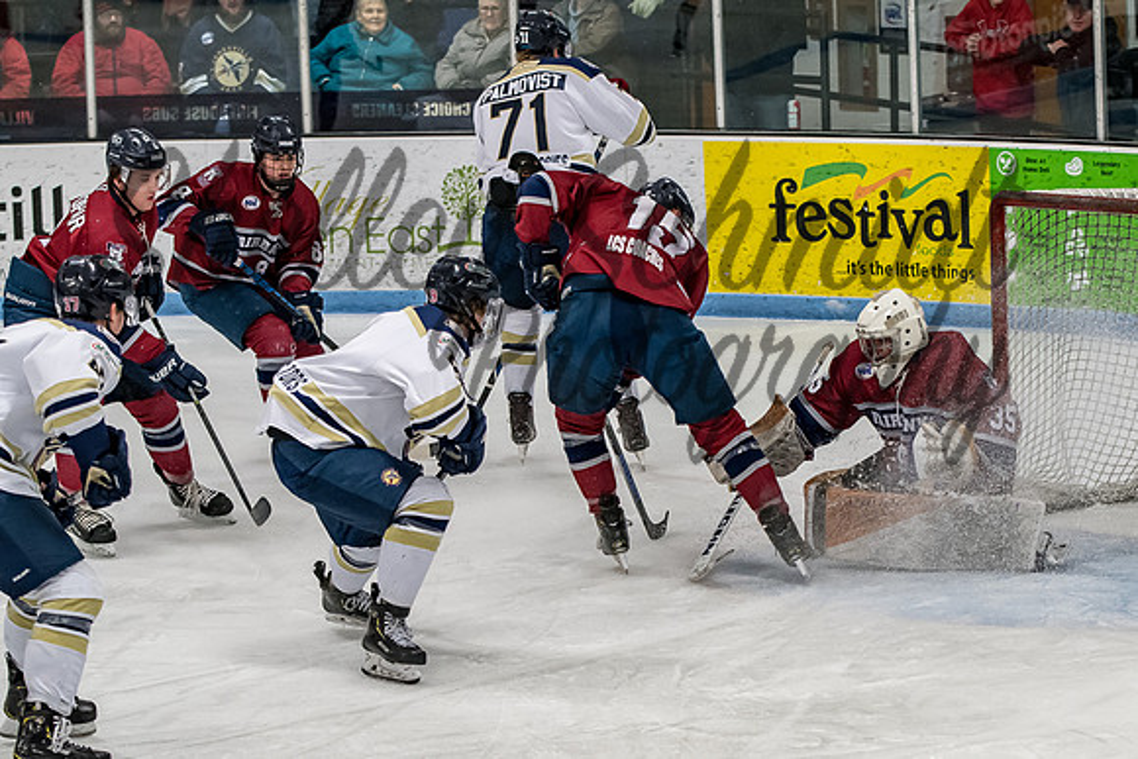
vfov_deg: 8.7
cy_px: 472
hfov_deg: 13.0
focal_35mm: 157
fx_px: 4972
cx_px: 727
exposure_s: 1/800
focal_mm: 82
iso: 1600
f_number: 3.2
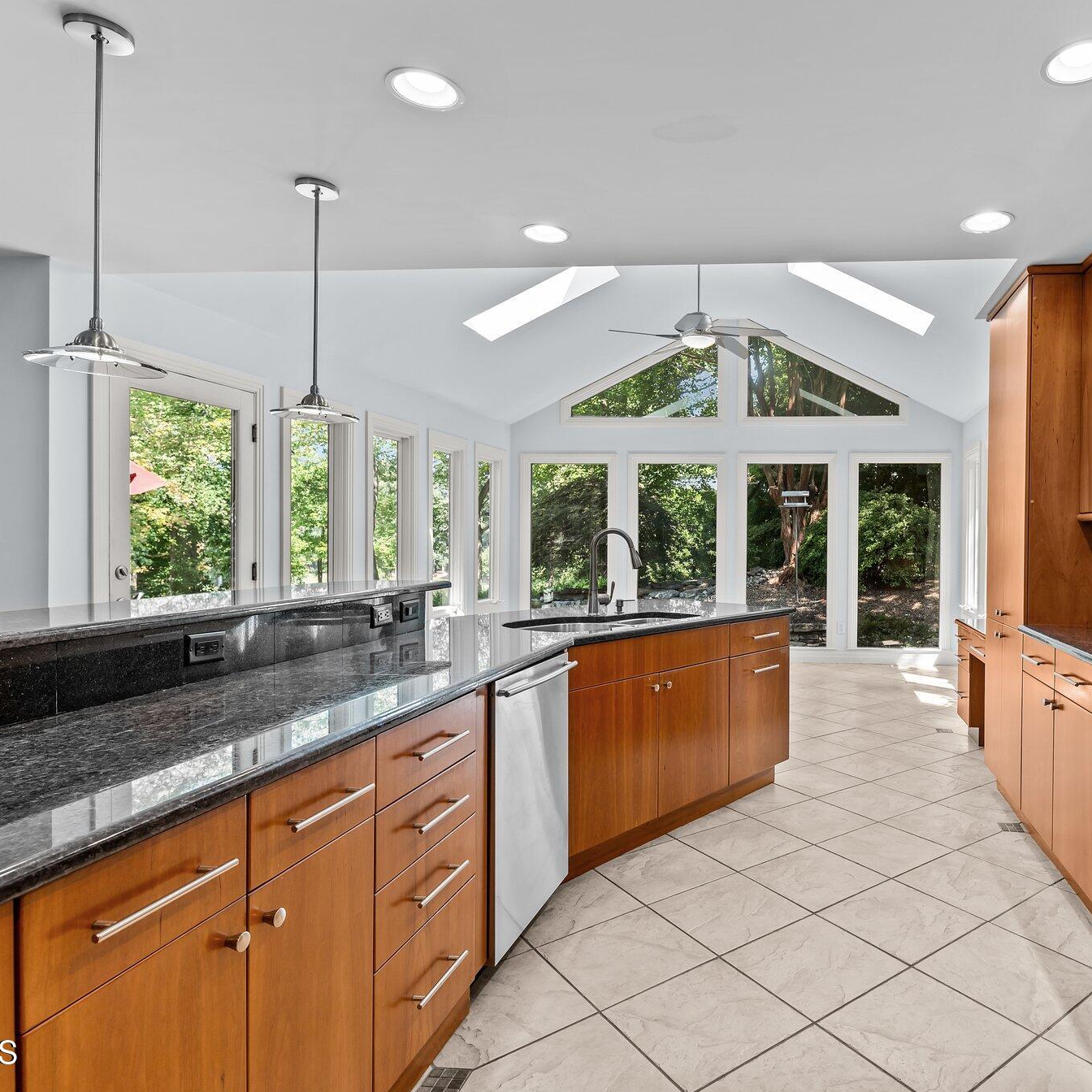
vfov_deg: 69.6
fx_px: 785
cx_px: 764
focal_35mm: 22
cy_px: 549
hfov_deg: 66.9
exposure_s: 1/13
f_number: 6.3
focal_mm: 17
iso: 400
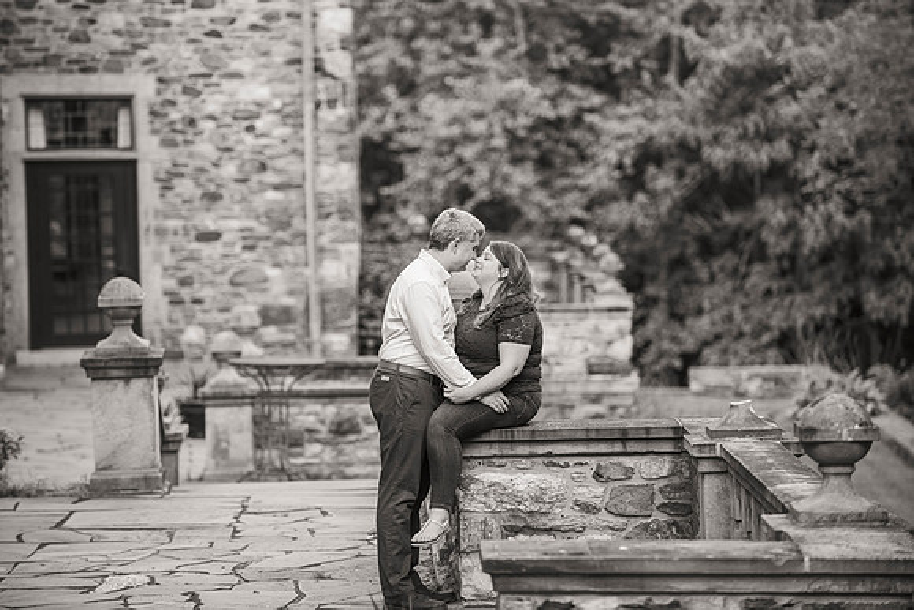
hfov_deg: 12.5
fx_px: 4167
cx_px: 447
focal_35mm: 164
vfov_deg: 8.4
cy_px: 300
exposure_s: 1/320
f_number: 3.2
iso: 800
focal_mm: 160
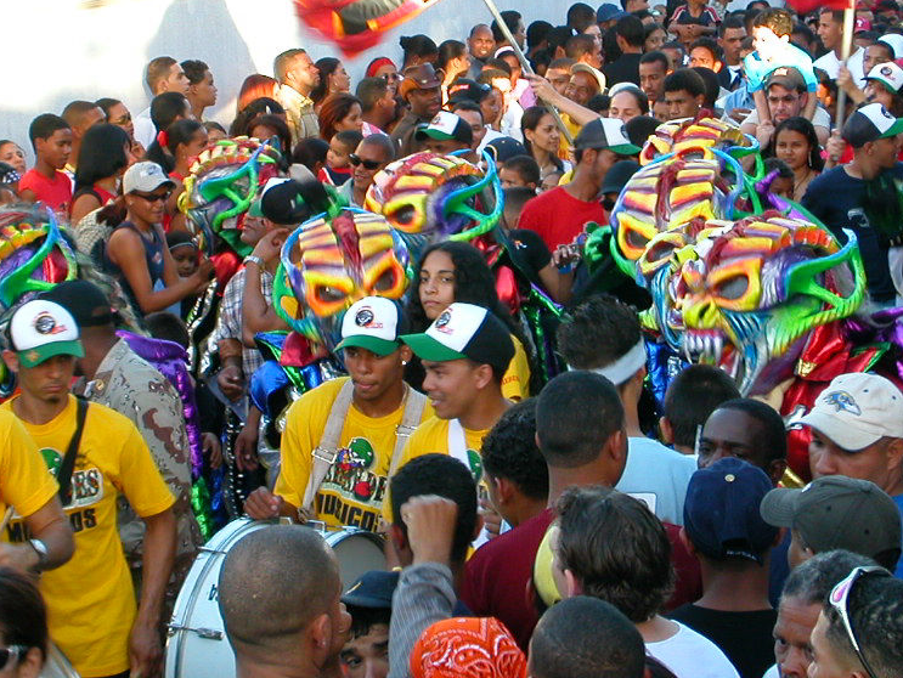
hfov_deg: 14.6
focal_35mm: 135
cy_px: 250
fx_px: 3523
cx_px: 538
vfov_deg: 11.0
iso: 100
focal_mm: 14.9
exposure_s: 1/44.8
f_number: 4.6
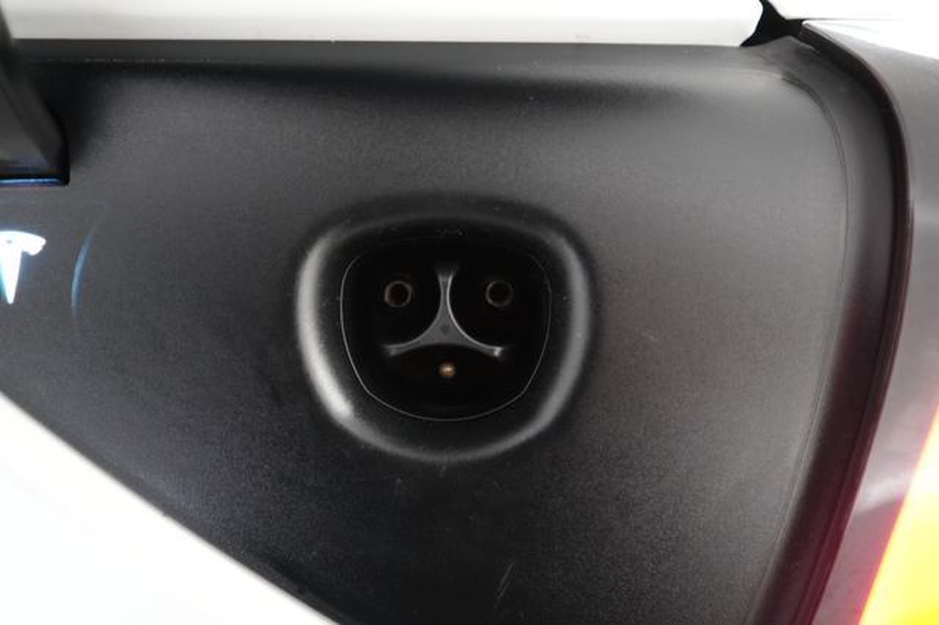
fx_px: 730
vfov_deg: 46.4
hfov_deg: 65.5
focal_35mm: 28
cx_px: 470
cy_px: 312
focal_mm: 28
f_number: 2.8
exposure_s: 1/60
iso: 5000
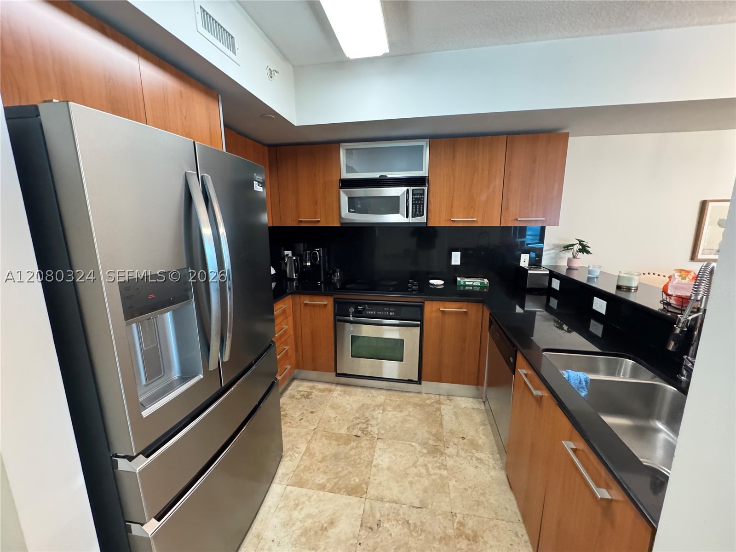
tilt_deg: -12.1
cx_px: 368
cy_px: 276
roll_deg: -1.2
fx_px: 298
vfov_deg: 85.7
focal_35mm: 14
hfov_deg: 102.1
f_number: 2.2
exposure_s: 1/40
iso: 1000
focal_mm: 2.22
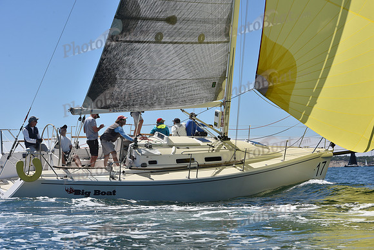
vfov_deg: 19.5
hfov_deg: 28.8
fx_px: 727
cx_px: 187
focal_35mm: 70
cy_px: 125
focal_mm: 70
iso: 250
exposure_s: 1/800
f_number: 10
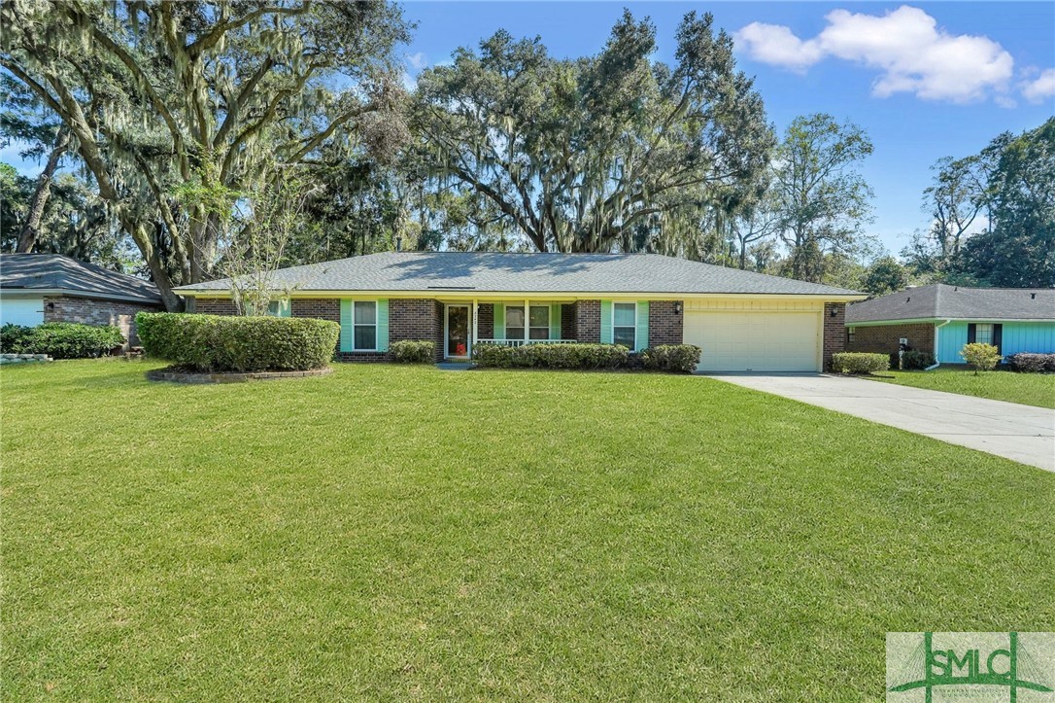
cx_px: 528
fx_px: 469
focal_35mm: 16
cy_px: 352
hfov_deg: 96.8
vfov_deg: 73.7
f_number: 9
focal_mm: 16
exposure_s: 1/320
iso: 320
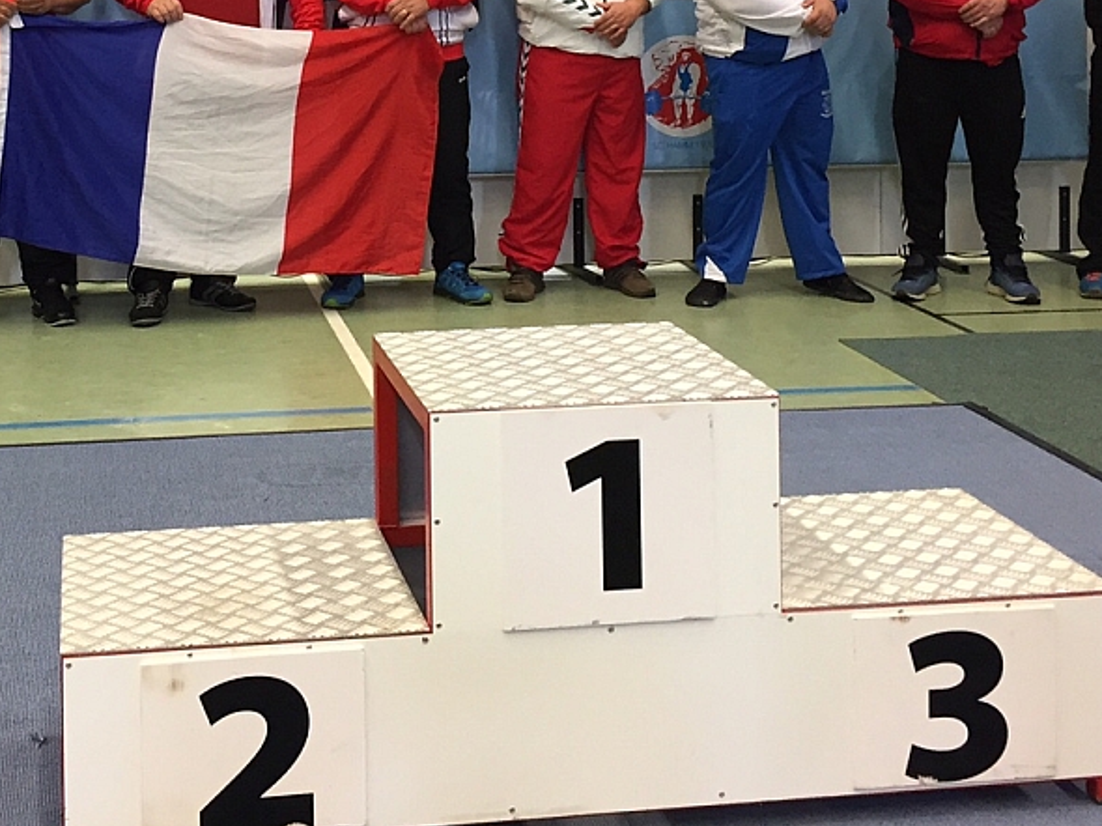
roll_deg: -0.1
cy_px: -9
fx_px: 1878
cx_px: 349
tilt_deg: -2.9
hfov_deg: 32.4
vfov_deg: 23.7
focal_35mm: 59
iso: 100
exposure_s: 1/33
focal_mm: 4.15
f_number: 2.2
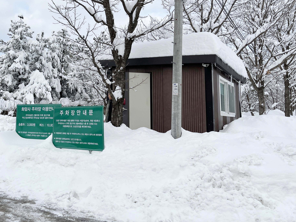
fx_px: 308
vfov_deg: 39.6
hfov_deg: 50.8
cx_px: 109
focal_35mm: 36
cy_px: 101
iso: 50
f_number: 1.6
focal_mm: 5.1
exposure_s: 1/2571
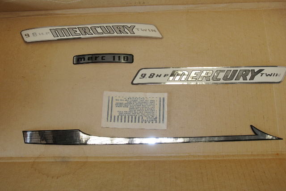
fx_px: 350
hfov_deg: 44.5
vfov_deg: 30.6
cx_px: 143
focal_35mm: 44
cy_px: 96
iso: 200
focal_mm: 16.3
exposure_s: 1/60
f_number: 4.5
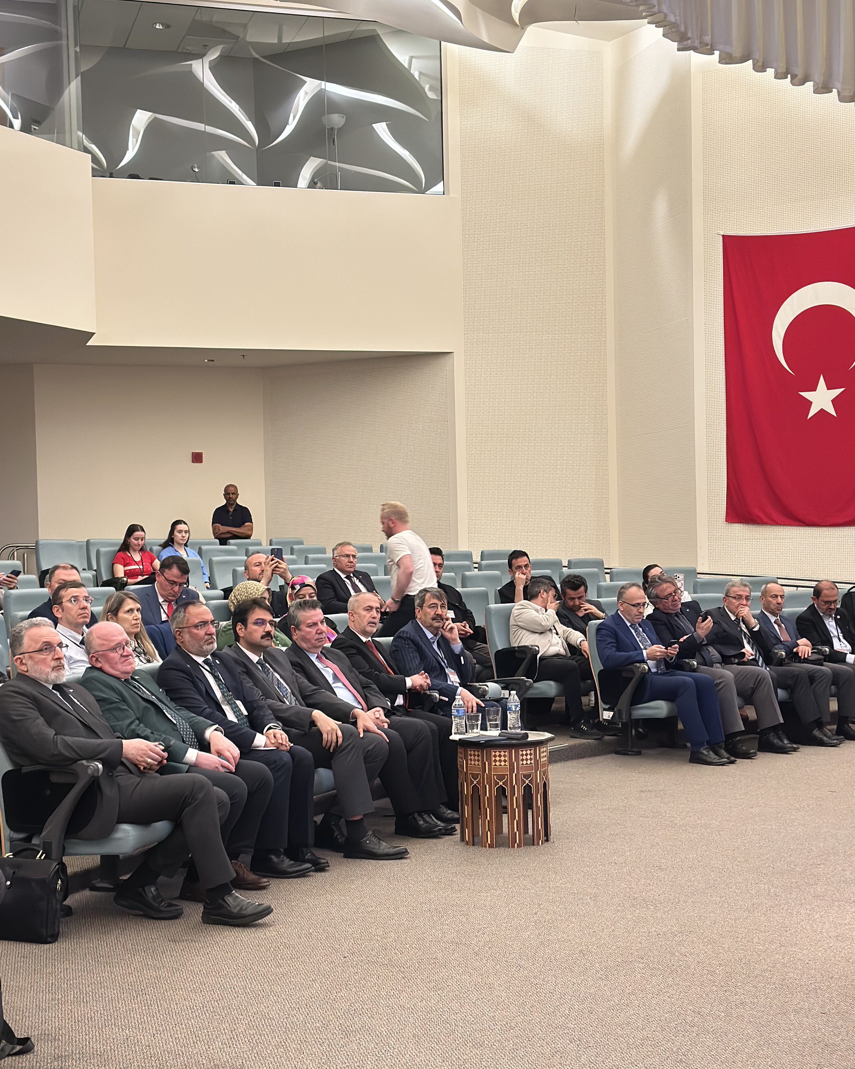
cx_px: 421
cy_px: 561
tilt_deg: +0.3
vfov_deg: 36.6
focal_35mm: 51
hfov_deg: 29.7
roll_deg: +0.7
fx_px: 1613
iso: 250
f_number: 1.78
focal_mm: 6.86
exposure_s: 1/40
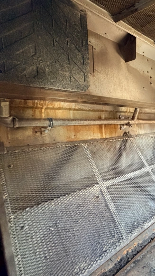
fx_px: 153
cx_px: 159
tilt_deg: -5.6
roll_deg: +1.0
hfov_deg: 44.5
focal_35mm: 21
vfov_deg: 83.8
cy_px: 135
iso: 640
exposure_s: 1/60
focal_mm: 2.22
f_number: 2.2
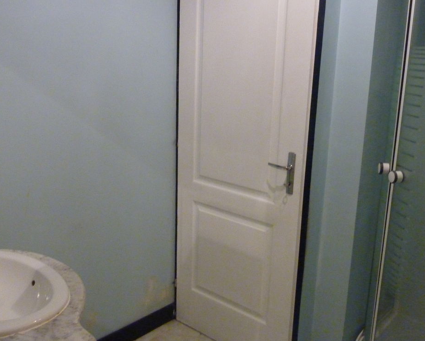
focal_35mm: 37
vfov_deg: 40.2
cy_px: 169
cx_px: 225
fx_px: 466
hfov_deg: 49.0
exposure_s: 1/20
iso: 800
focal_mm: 5.7
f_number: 3.5
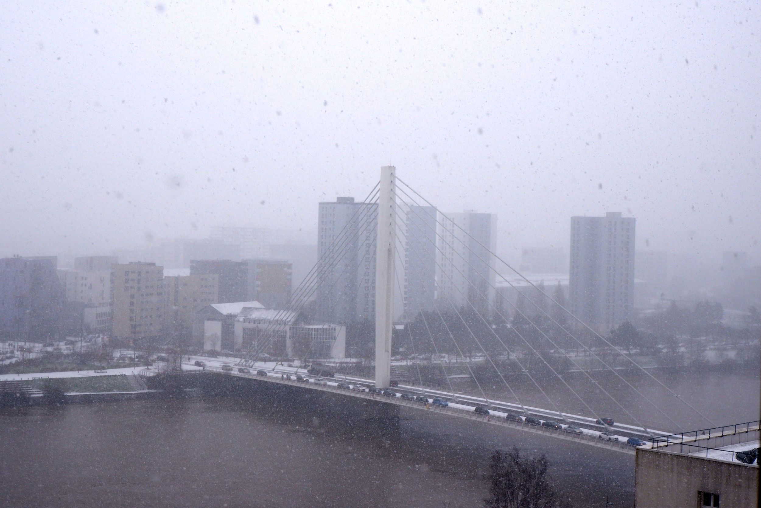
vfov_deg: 26.5
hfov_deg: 38.9
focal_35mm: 51
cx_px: 380
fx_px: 1079
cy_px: 254
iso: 200
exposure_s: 1/240
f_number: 8
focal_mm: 34.3
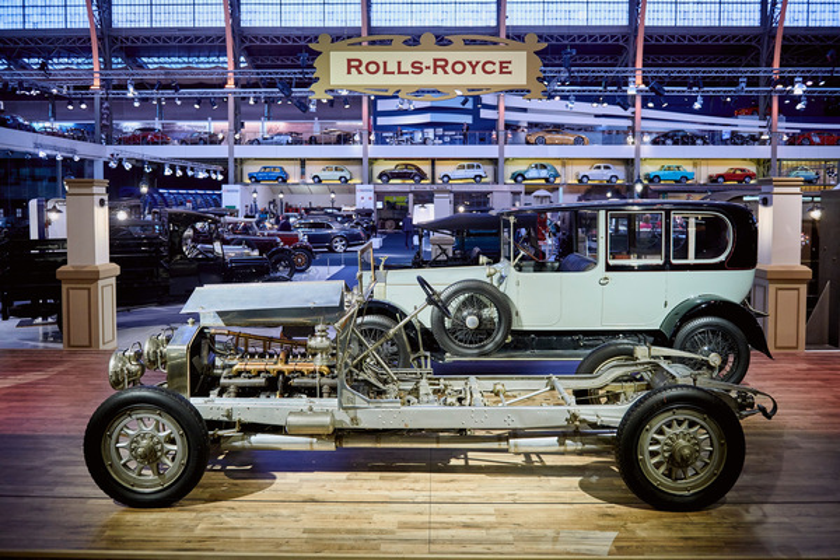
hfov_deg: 63.7
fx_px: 677
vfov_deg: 45.0
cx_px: 420
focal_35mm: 29
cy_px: 280
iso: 1000
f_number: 2.8
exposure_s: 1/80
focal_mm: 29
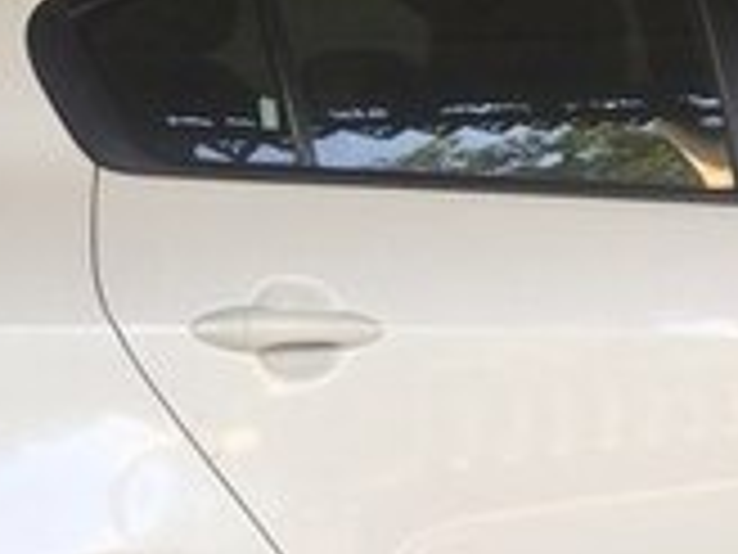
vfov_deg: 12.1
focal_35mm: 117
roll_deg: -2.2
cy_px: 813
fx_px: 2494
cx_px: 117
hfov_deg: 16.7
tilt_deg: -19.7
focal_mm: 4.15
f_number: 2.2
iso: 32
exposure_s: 1/107
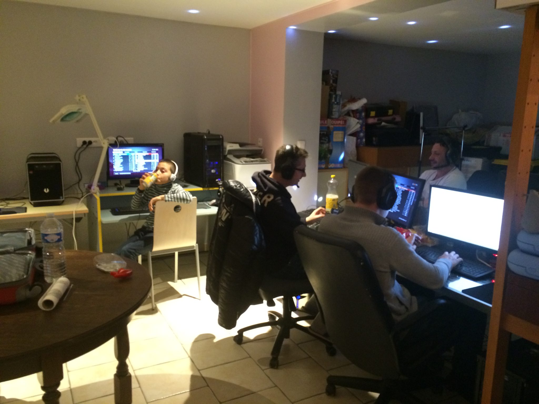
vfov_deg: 48.2
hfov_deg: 61.7
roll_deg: -0.2
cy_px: 202
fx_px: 452
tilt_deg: -10.7
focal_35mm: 29
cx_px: 270
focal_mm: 4.15
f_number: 2.2
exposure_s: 1/20
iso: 320
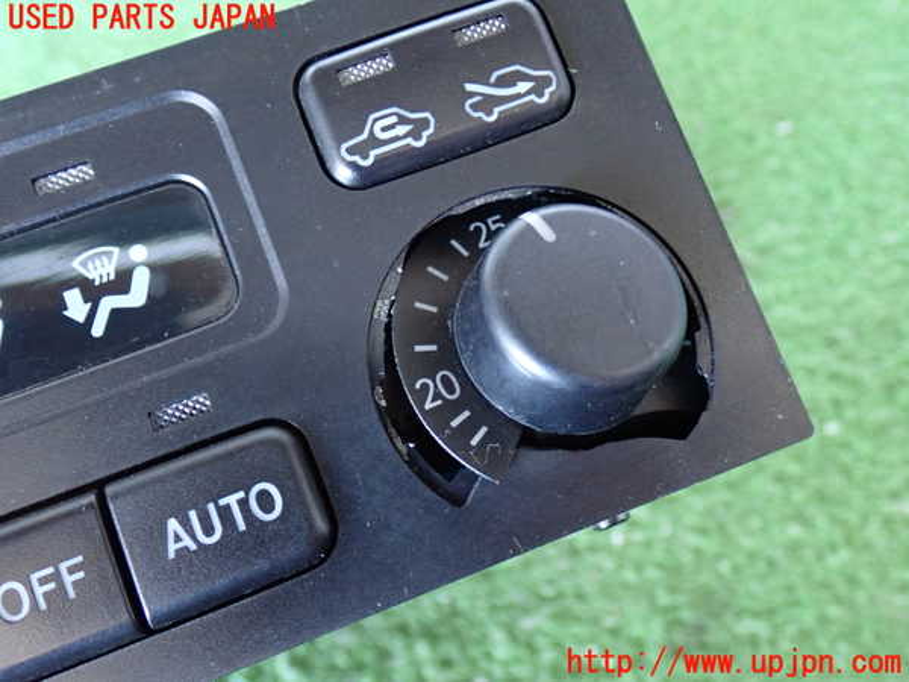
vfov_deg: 35.1
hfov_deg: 45.8
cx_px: 454
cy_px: 341
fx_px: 1077
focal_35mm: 41
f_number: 2.8
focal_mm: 7.31
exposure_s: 1/15
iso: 800
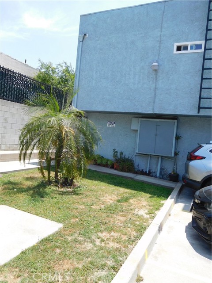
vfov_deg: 69.4
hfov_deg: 54.9
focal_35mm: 25
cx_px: 106
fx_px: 204
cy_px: 142
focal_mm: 4.5
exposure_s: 1/640
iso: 125
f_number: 3.4
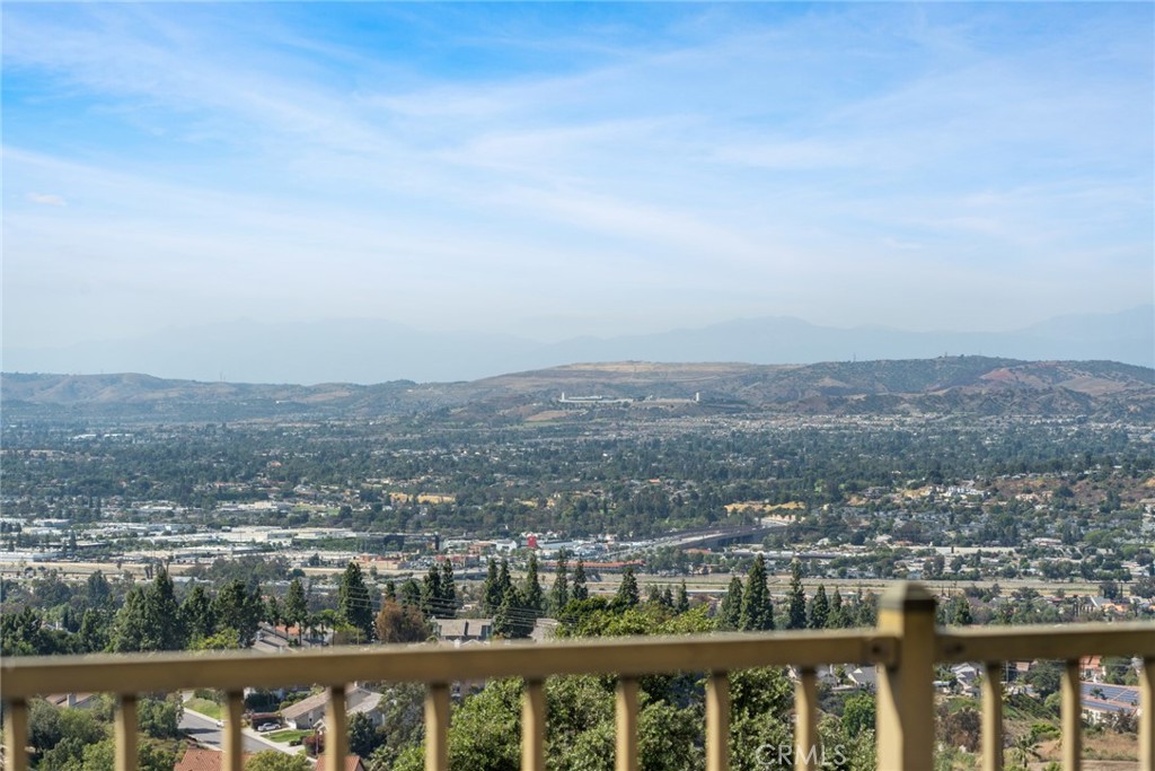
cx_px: 578
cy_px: 386
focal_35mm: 91
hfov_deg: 22.4
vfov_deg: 15.0
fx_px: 2920
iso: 100
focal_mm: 91
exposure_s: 1/500
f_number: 8
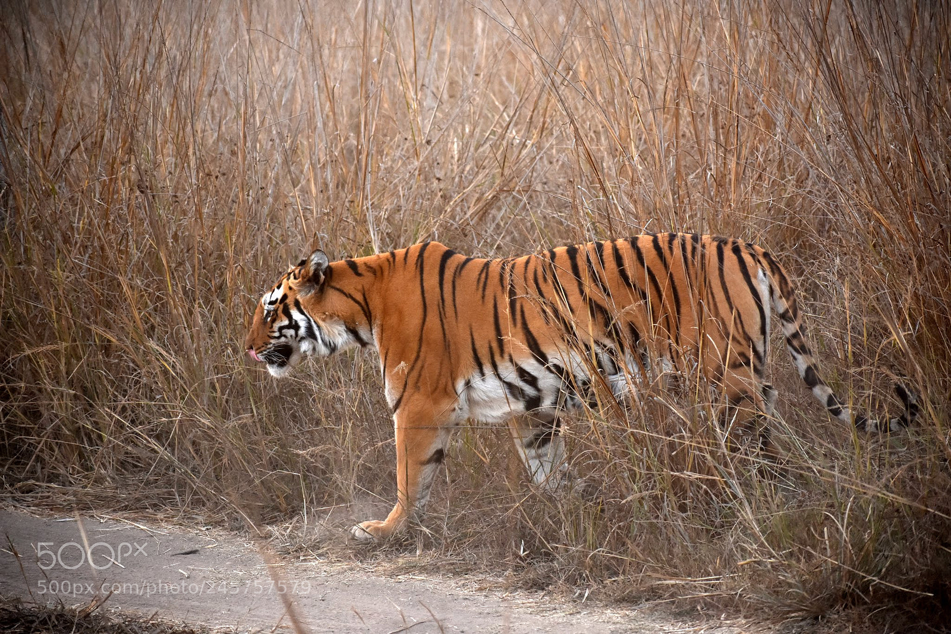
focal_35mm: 218
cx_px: 476
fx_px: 5746
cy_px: 317
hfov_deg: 9.5
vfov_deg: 6.3
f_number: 4.8
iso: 1000
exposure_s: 1/500
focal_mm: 145
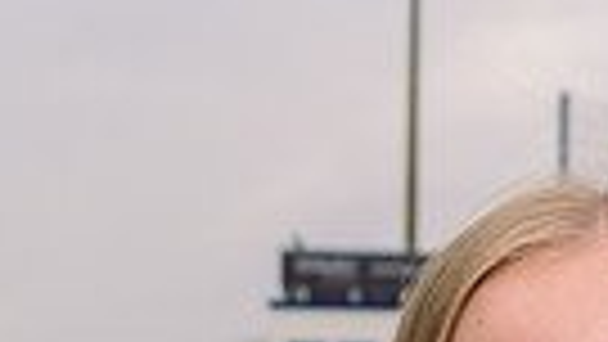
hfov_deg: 17.3
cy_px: 1008
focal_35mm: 122
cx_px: 554
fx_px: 1967
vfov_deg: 8.4
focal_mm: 35
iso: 50
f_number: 5
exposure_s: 1/250
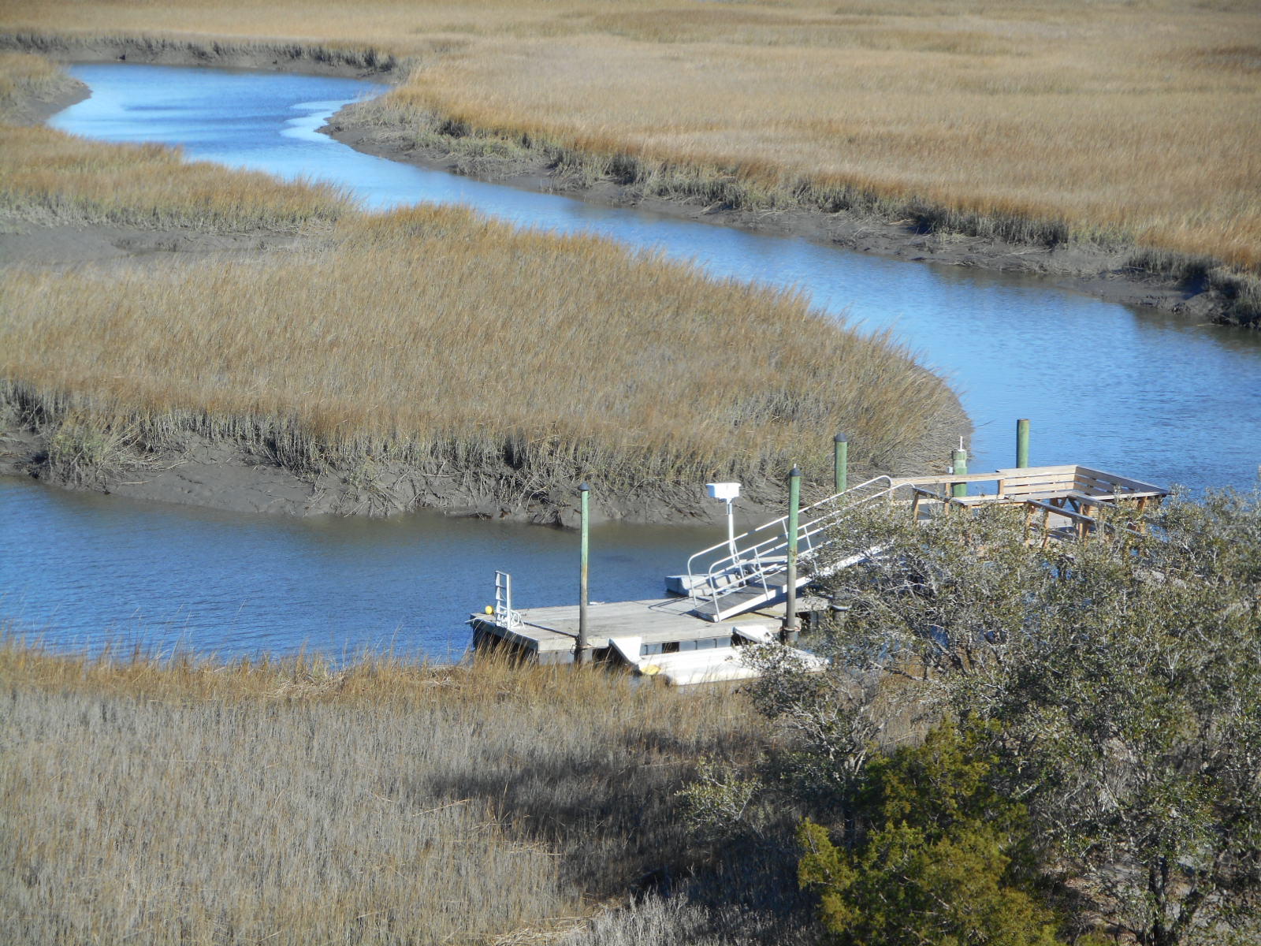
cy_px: 473
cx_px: 630
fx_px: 4262
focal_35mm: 117
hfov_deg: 16.8
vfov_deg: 12.7
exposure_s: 1/200
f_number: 5.9
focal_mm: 20.9
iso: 80
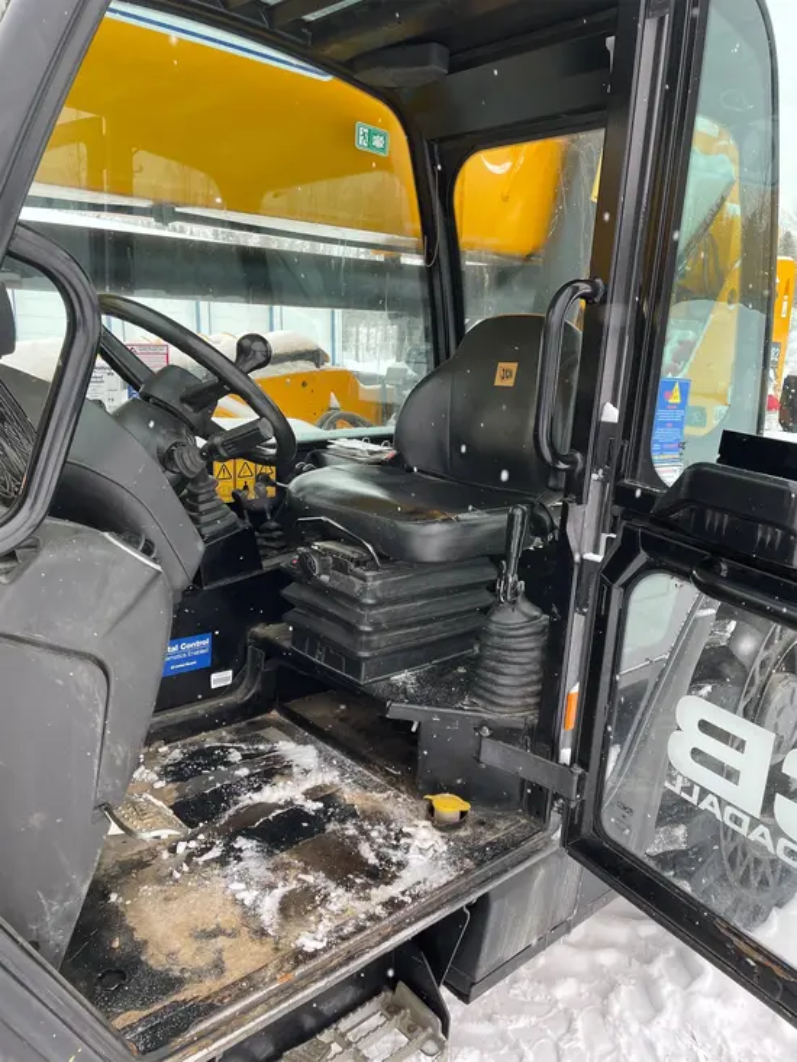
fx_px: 798
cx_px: 398
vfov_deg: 67.3
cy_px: 531
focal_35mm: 26
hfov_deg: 53.1
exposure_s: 1/130
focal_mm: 4.2
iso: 32
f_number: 1.6
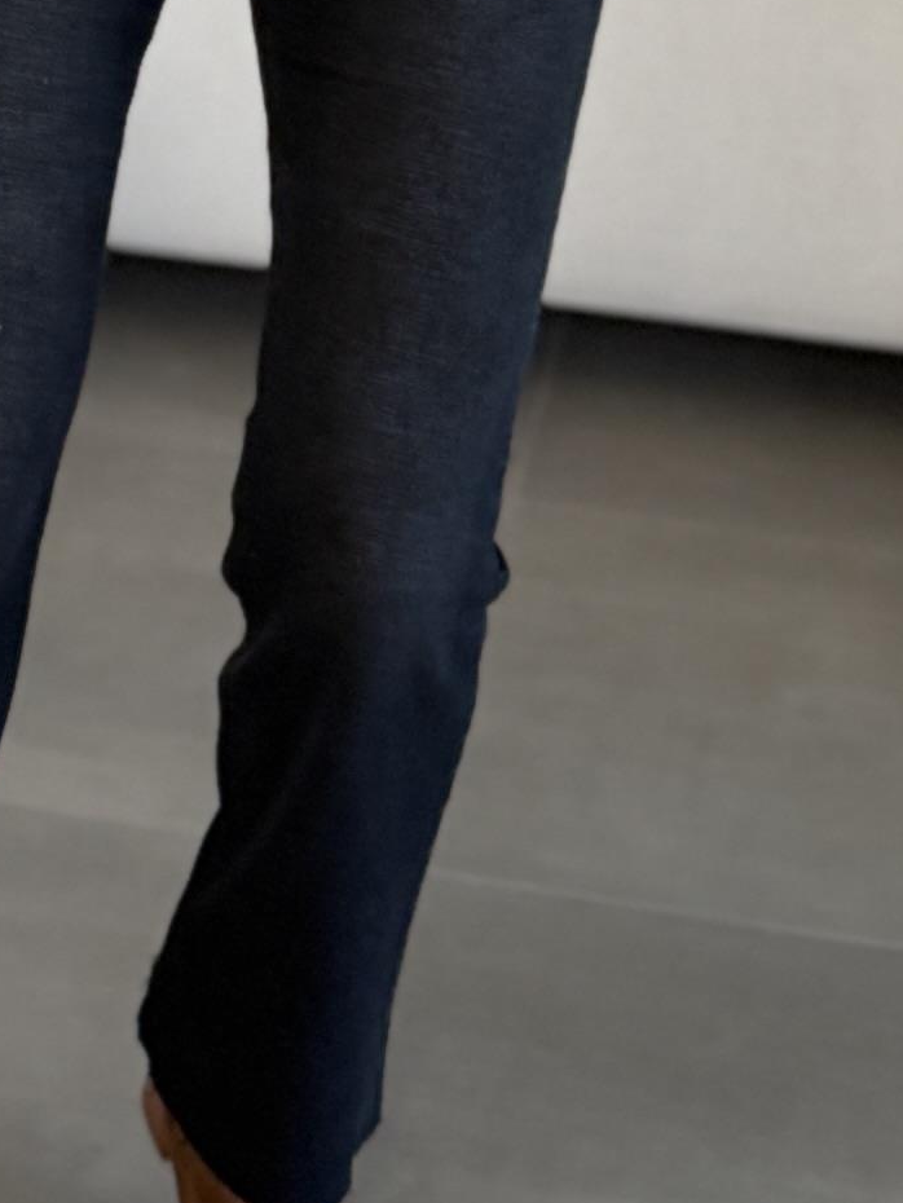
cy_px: -682
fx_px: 3616
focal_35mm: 104
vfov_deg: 16.9
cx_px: 119
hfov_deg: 14.1
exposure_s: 1/111
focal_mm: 6.76
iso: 200
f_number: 1.78
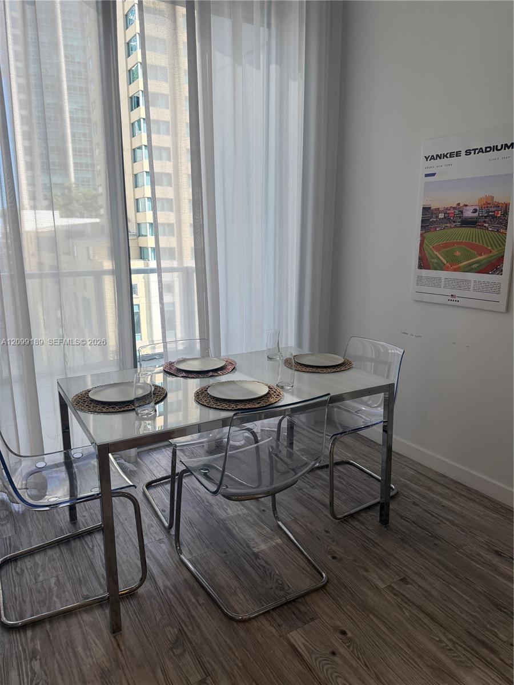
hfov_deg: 56.8
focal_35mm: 24
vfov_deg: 71.6
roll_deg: +0.3
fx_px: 475
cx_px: 257
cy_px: 342
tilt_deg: -12.6
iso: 100
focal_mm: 6.76
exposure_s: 1/335
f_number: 1.78
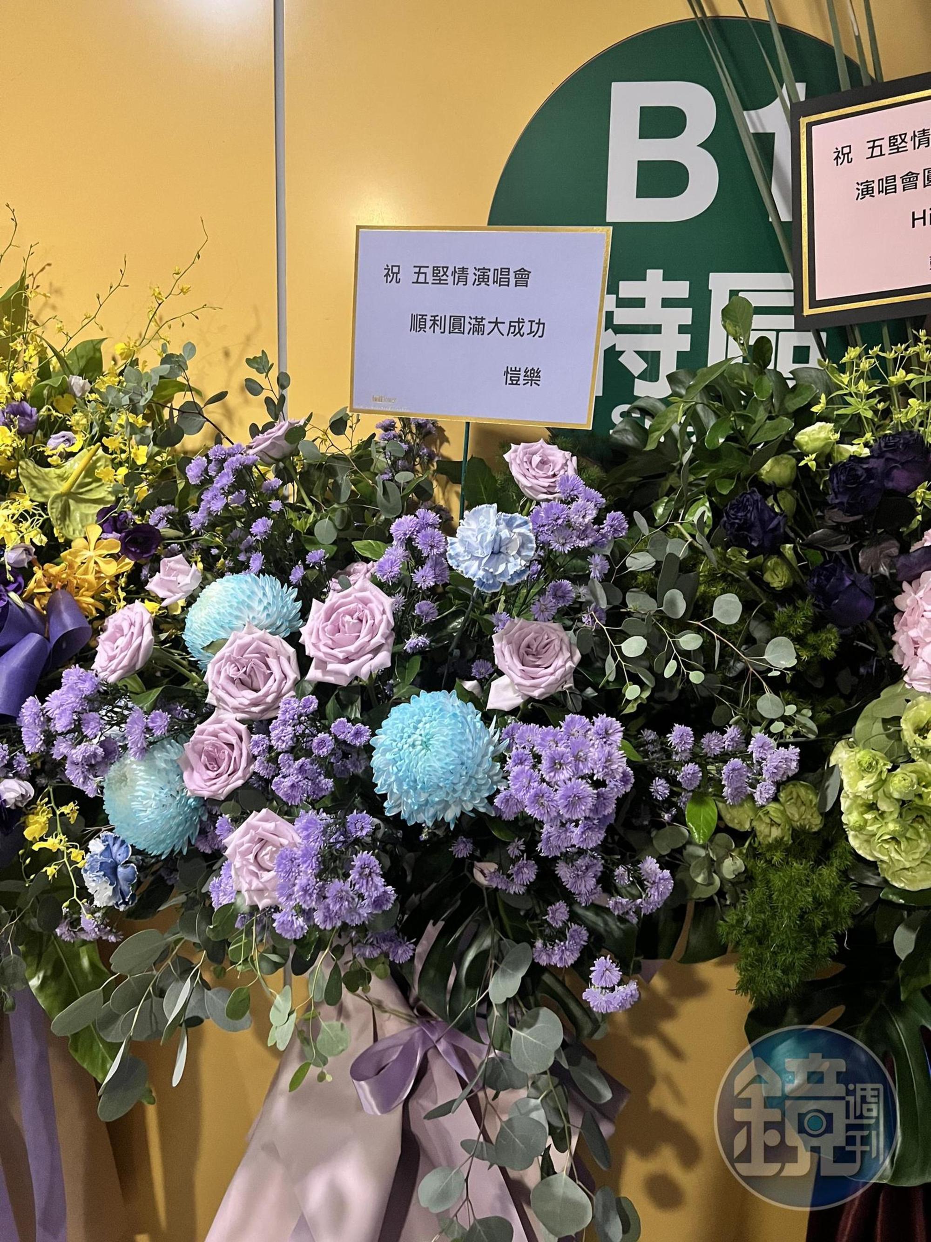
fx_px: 932
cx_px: 466
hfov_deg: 53.1
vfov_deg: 67.3
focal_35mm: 26
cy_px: 621
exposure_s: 1/30
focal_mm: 5.7
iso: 500
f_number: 1.5
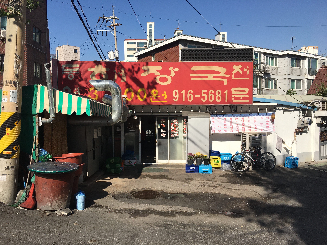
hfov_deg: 61.7
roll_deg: +0.2
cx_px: 164
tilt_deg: -2.7
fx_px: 274
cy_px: 122
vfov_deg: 48.2
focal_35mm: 29
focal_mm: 4.15
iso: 25
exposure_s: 1/2262
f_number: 2.2
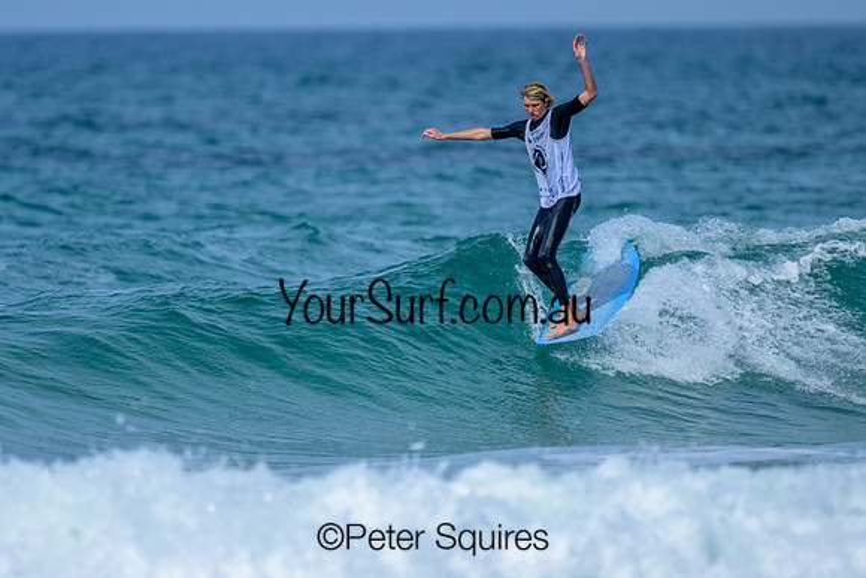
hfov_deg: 1.9
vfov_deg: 1.3
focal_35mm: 1100
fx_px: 26465
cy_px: 333
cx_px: 311
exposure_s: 1/2000
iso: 200
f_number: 6.3
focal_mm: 800
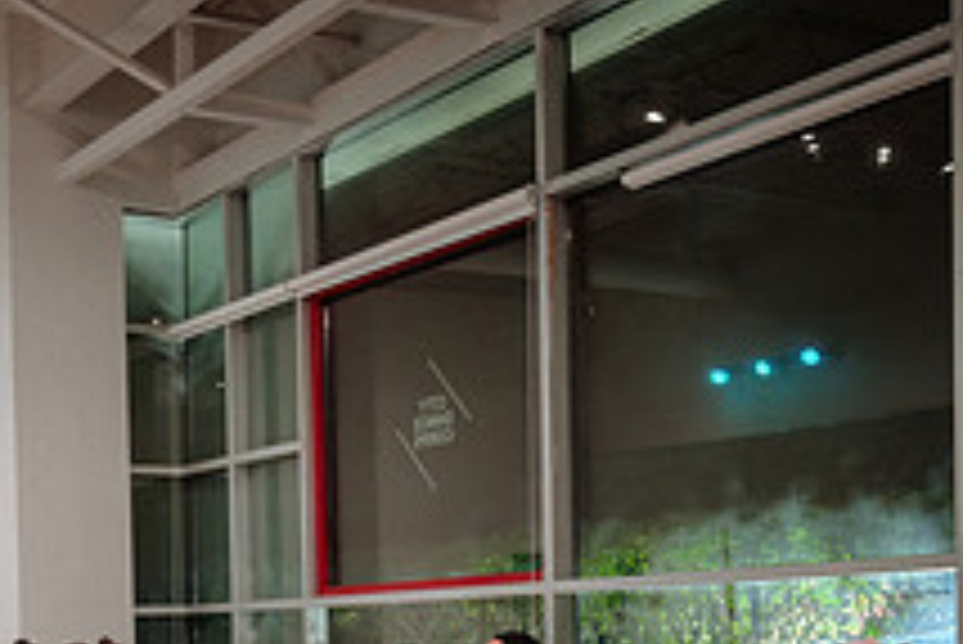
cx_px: 207
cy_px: 705
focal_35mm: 65
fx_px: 1740
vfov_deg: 20.0
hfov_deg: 30.3
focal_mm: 24
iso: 1600
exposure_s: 1/160
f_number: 2.8
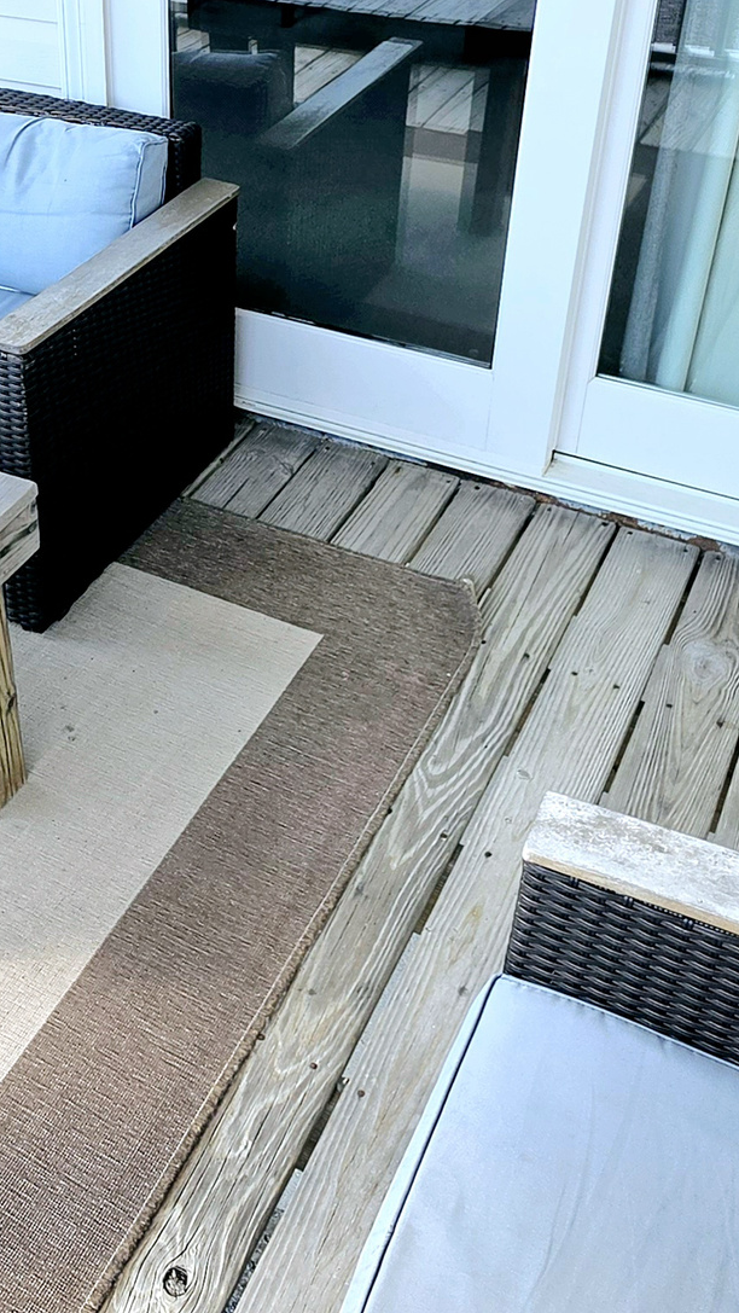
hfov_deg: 31.0
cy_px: 445
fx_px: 1288
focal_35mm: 37
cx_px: 126
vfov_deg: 53.0
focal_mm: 2.2
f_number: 1.9
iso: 32
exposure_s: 1/455
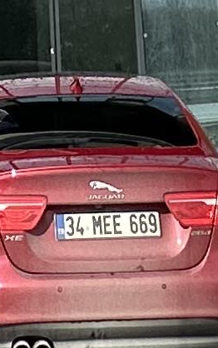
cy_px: -711
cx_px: -21
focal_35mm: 143
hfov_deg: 9.1
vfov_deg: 10.3
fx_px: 1357
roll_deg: +0.8
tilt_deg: +28.3
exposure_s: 1/1887
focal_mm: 2.22
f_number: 2.2
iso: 40
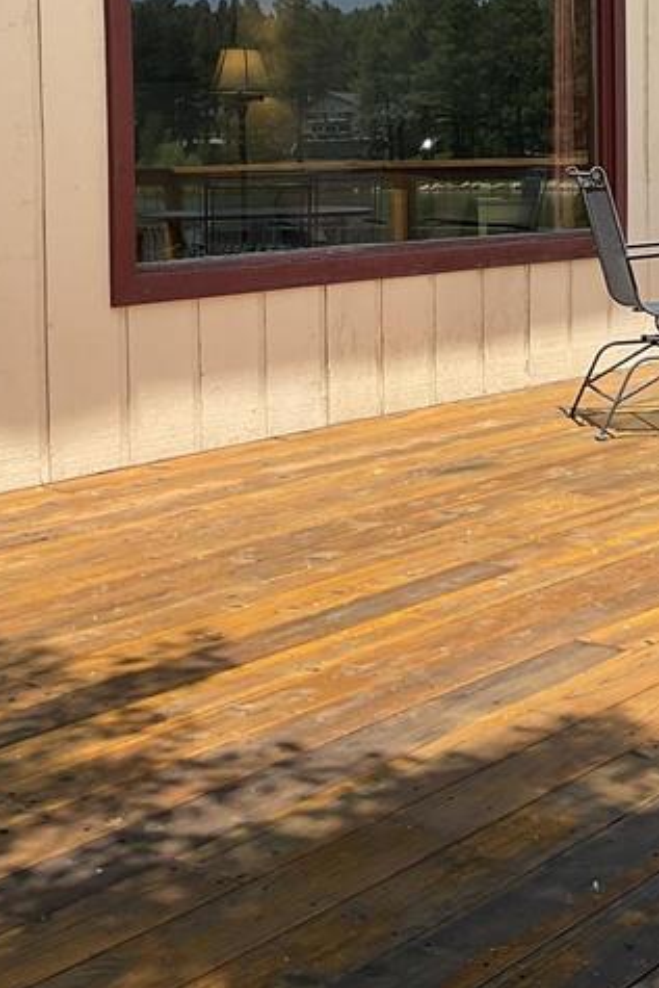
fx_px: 1783
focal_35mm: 65
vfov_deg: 30.3
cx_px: 441
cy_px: 227
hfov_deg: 20.9
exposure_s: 1/1144
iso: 16
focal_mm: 3
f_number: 1.8
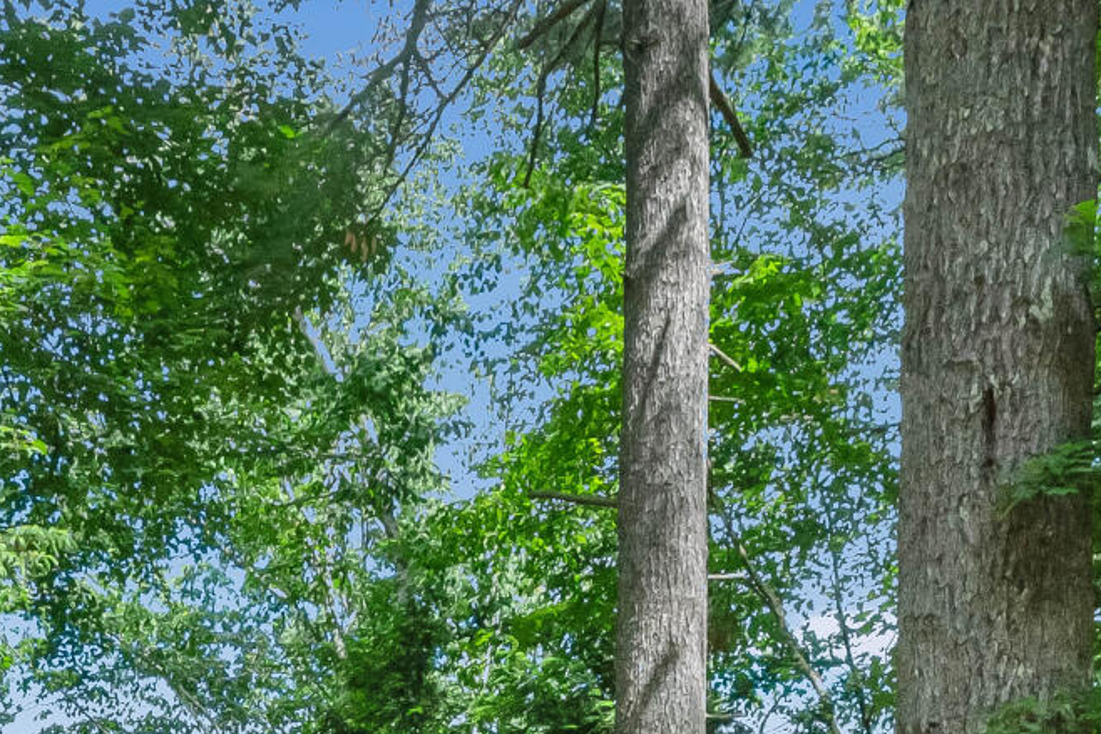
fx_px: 2233
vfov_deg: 15.3
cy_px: 1432
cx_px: 177
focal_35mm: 73
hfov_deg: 27.0
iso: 800
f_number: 8
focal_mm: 16
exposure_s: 1/2000
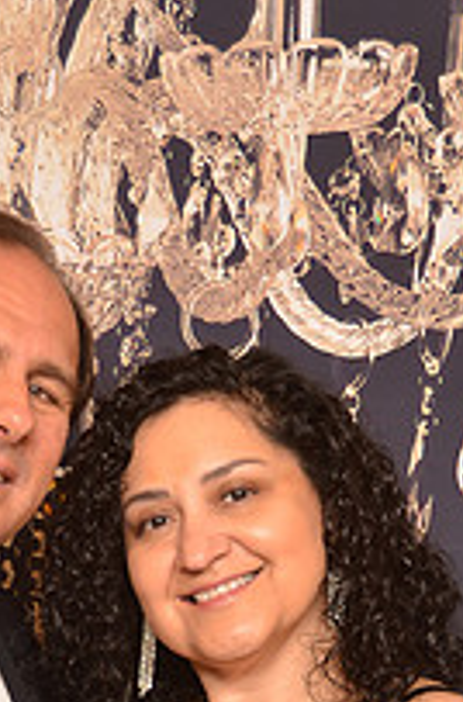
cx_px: 38
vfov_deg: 10.3
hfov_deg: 6.9
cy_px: 916
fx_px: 3826
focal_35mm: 197
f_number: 5.6
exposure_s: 1/60
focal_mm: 46
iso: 200
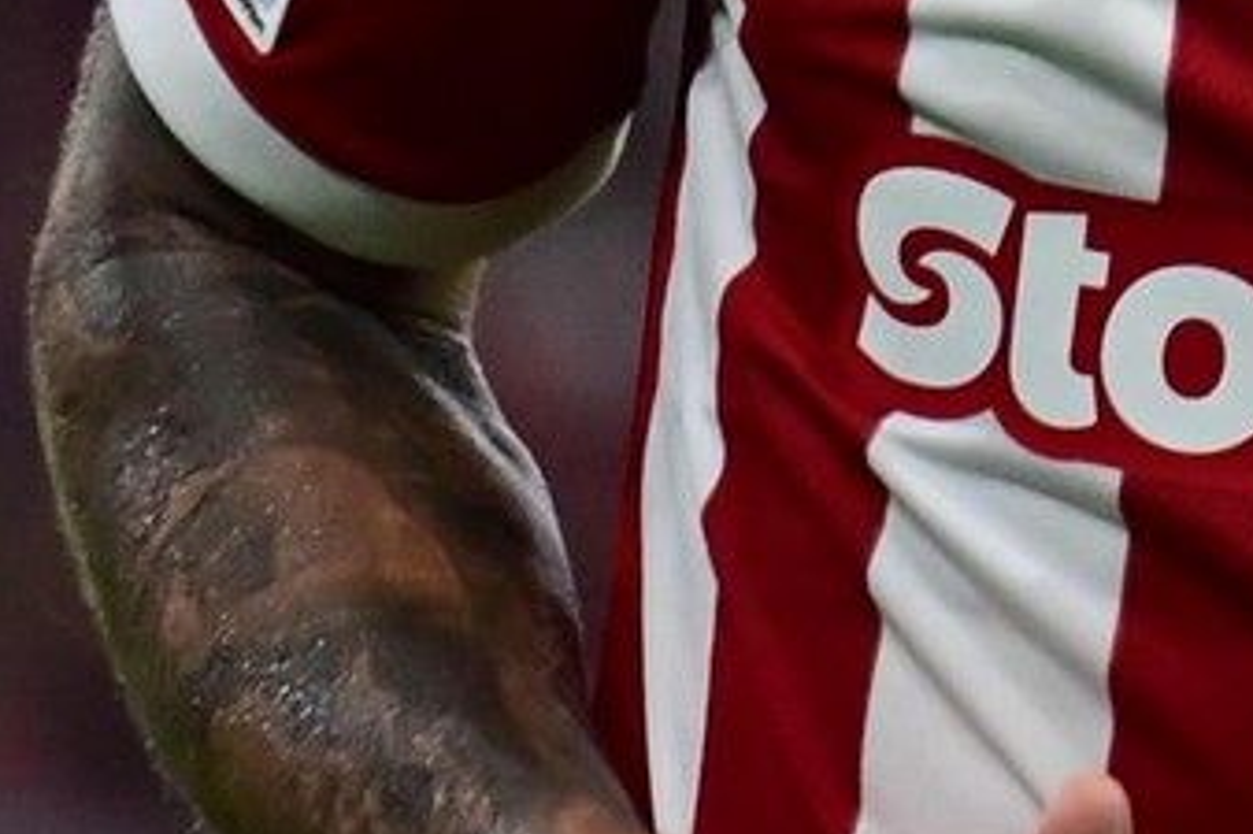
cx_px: 1909
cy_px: -604
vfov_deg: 1.7
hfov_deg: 2.6
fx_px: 27830
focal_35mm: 800
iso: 2000
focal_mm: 150
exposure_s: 1/1600
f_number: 3.2
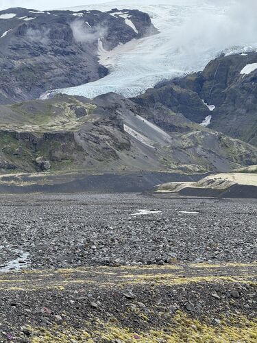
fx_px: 1188
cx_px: 128
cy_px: 172
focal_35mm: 120
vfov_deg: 16.4
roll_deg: -1.7
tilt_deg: +2.3
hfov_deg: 12.3
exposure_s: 1/714
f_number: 2.8
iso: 50
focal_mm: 15.66
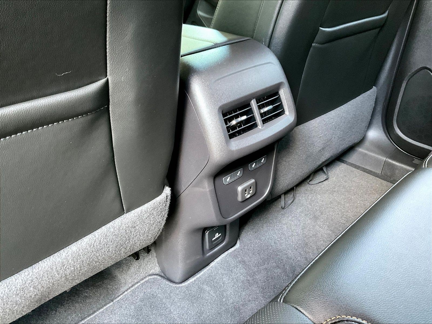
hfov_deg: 61.7
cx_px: 216
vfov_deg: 48.2
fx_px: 362
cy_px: 162
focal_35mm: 29
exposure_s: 1/32
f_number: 1.8
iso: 320
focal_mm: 3
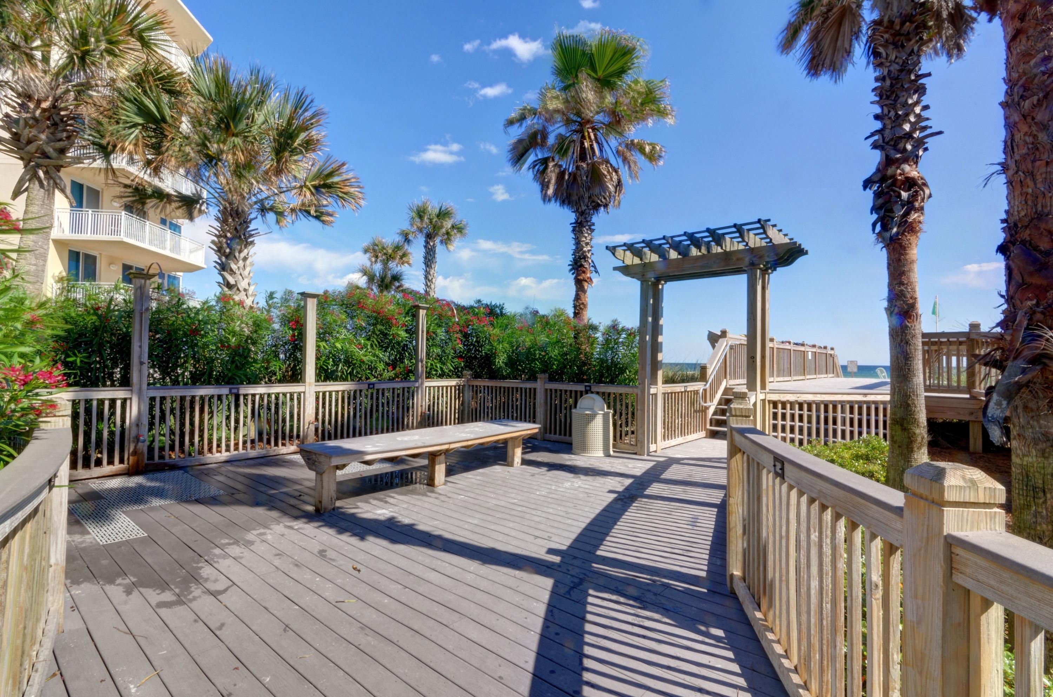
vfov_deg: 71.8
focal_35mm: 16
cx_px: 526
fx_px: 482
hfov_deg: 95.1
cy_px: 348
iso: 100
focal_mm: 11
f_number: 22
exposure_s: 1/125
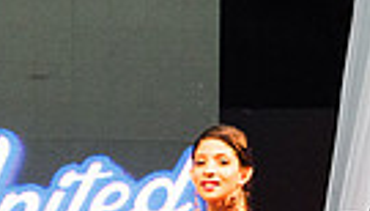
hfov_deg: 5.9
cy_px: 283
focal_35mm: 365
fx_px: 3593
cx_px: 98
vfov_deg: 3.4
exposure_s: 1/160
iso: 4000
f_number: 5
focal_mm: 62
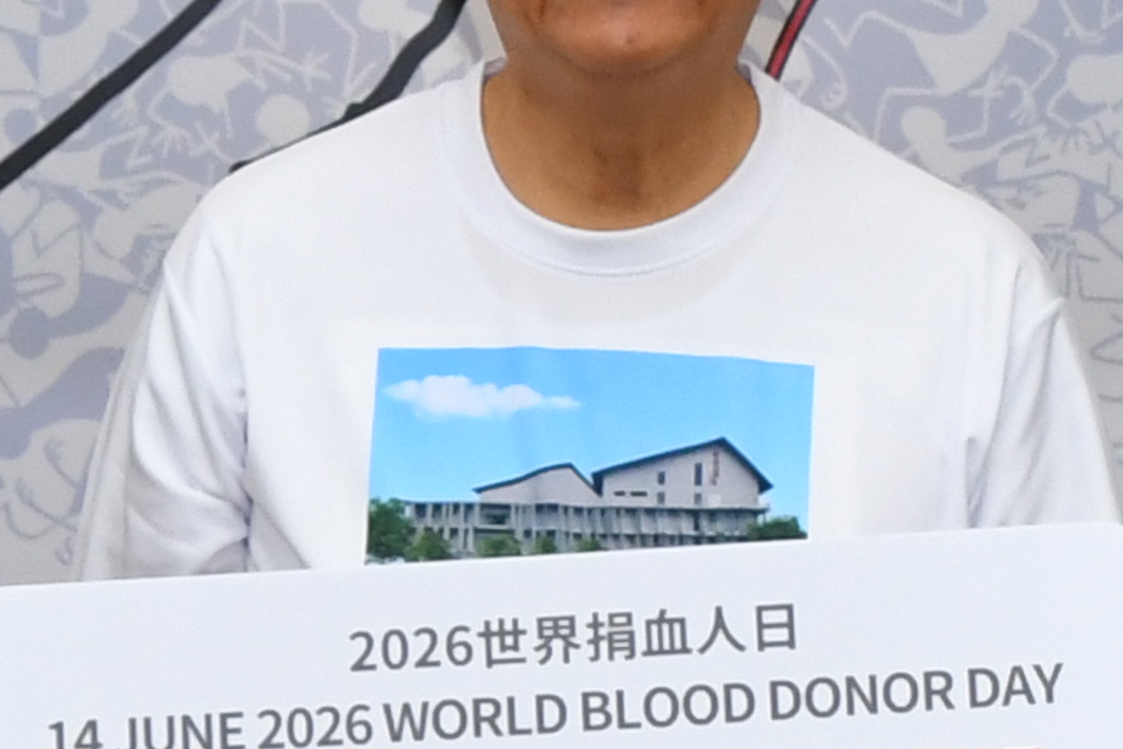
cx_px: 303
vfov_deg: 6.2
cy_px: 863
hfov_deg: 9.3
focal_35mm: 221
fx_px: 6895
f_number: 5.6
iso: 800
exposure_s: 1/60
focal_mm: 21
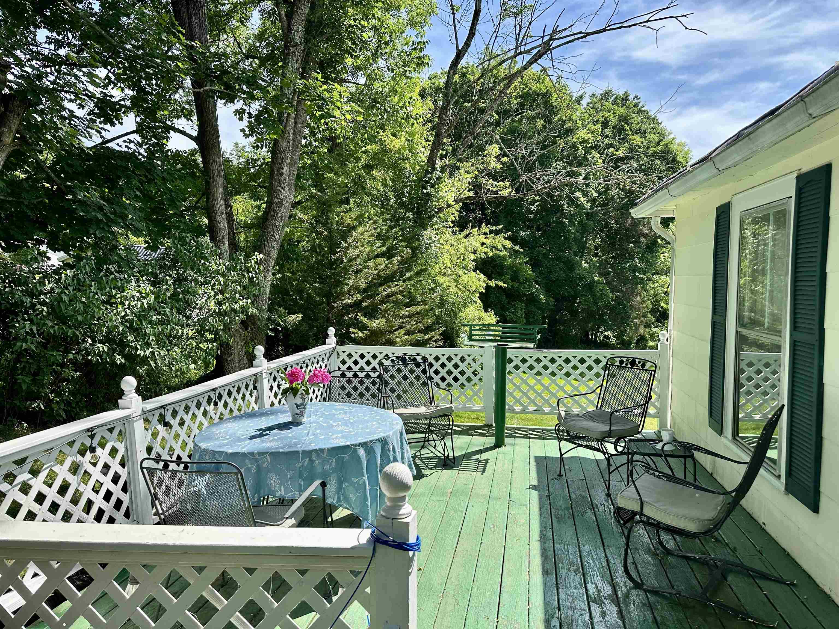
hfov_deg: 71.6
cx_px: 420
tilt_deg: -3.5
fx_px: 582
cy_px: 314
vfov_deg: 56.8
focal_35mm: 24
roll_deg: +0.4
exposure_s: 1/1880
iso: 80
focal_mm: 6.86
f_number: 1.78
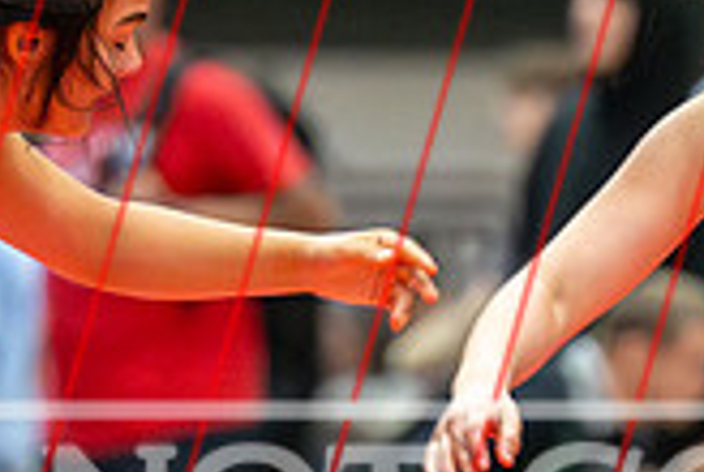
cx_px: 326
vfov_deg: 1.6
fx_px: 16691
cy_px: 633
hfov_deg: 2.4
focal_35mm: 852
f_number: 2.8
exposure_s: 1/640
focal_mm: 180
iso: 11400
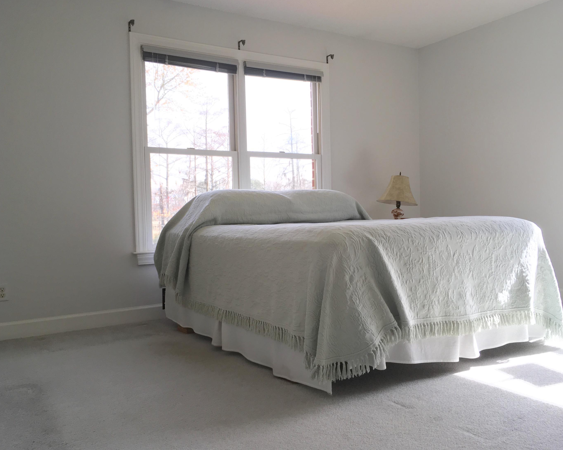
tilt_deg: -1.6
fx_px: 517
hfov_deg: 57.2
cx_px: 286
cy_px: 222
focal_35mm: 31
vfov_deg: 47.1
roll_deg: +1.8
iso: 40
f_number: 2.2
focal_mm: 4.15
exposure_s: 1/120
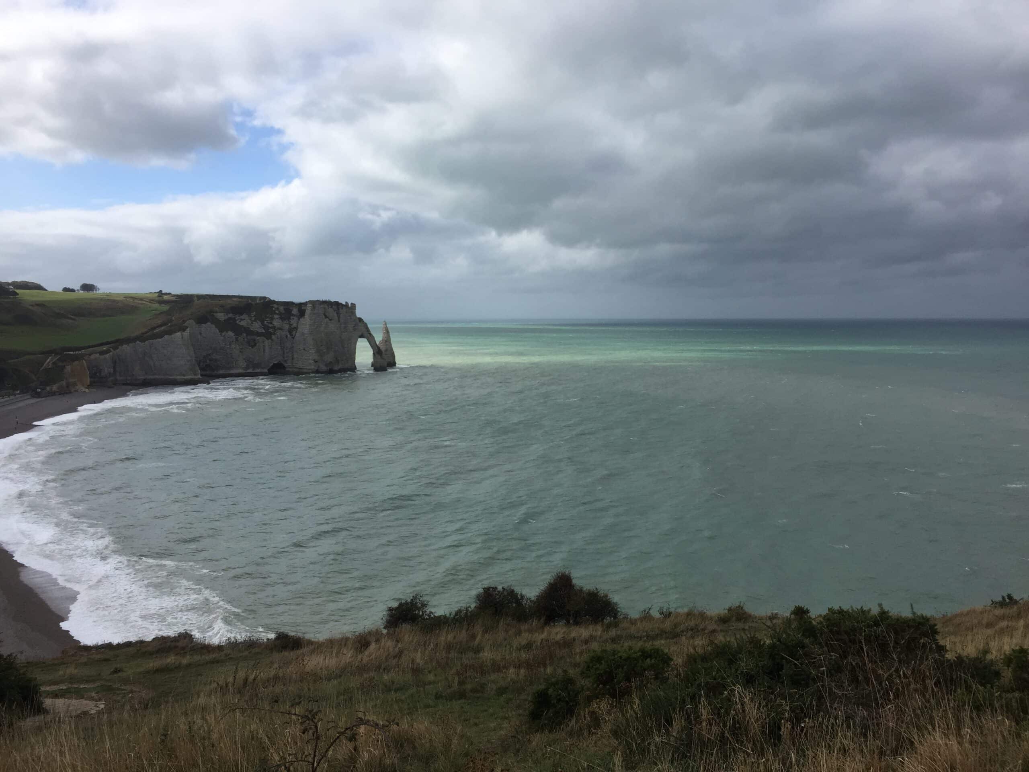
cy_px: 386
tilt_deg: -3.0
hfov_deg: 61.7
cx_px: 514
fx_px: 862
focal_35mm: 29
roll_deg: -0.9
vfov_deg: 48.2
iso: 32
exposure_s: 1/2475
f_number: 2.2
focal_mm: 4.15
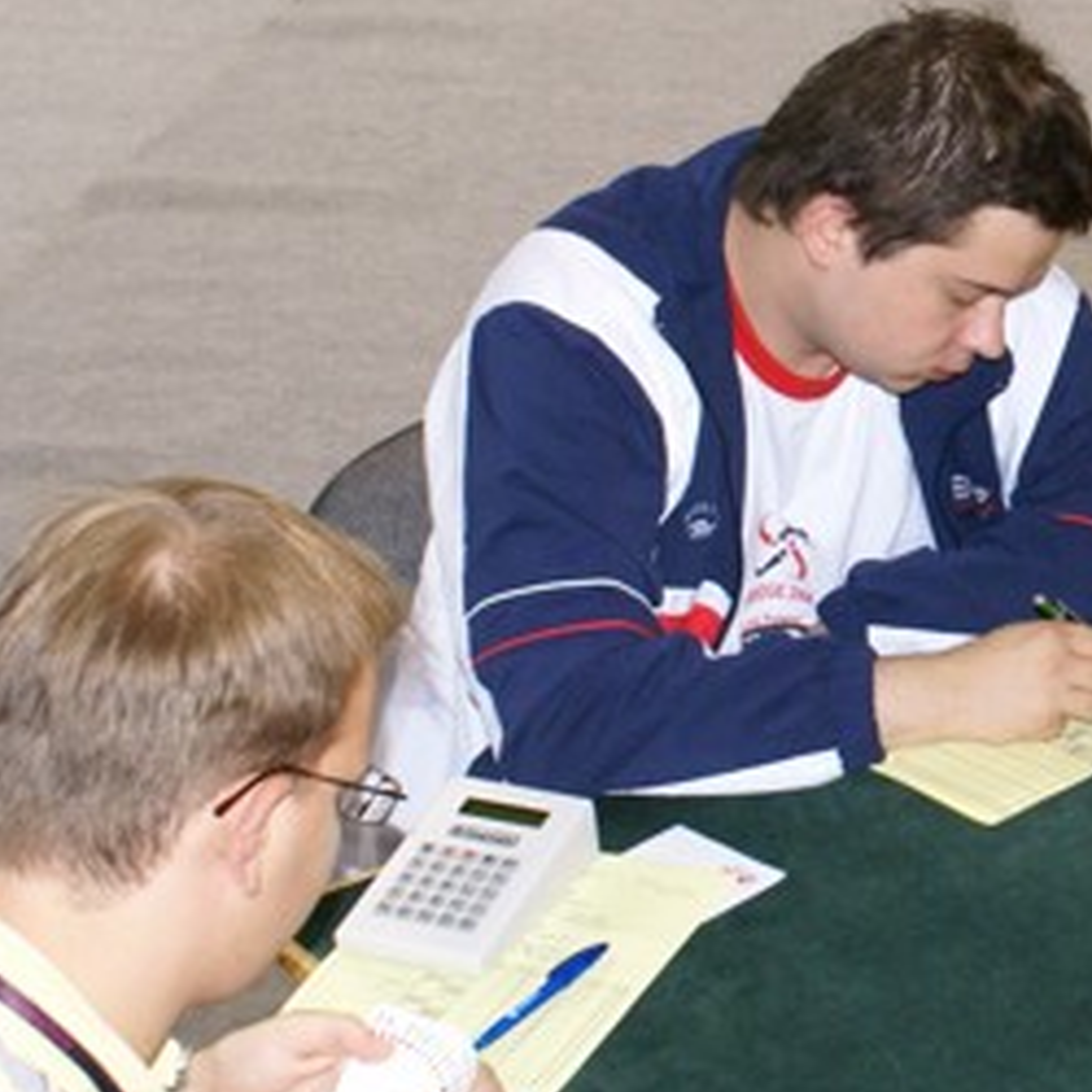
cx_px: 1310
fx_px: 3569
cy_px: 489
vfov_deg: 17.4
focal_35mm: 100
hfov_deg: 16.7
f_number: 5.6
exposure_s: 1/40
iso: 800
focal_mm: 28
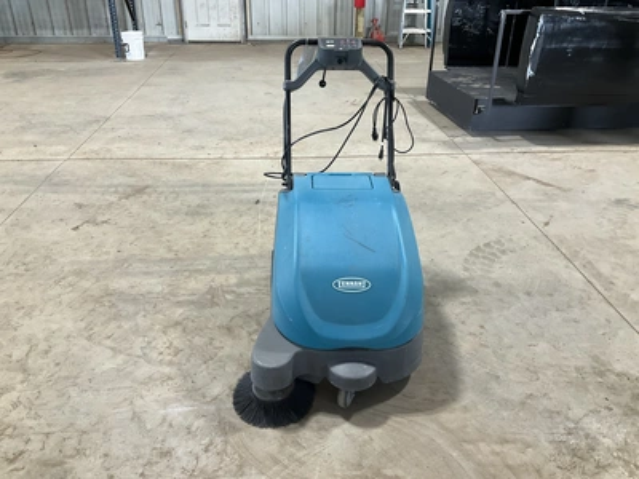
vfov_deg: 48.2
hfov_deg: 61.7
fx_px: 535
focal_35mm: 29
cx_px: 320
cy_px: 240
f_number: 1.8
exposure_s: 1/60
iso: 125
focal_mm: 3
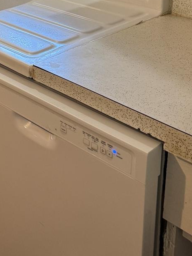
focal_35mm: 60
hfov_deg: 23.8
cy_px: -19
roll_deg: +0.4
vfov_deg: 29.3
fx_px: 443
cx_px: 18
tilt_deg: -12.8
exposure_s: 1/60
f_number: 1.78
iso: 160
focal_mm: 6.76
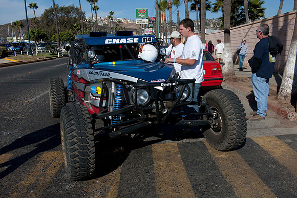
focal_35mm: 34
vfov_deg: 38.9
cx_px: 148
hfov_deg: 55.8
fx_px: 281
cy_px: 99
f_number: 13
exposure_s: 1/640
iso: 320
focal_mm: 34
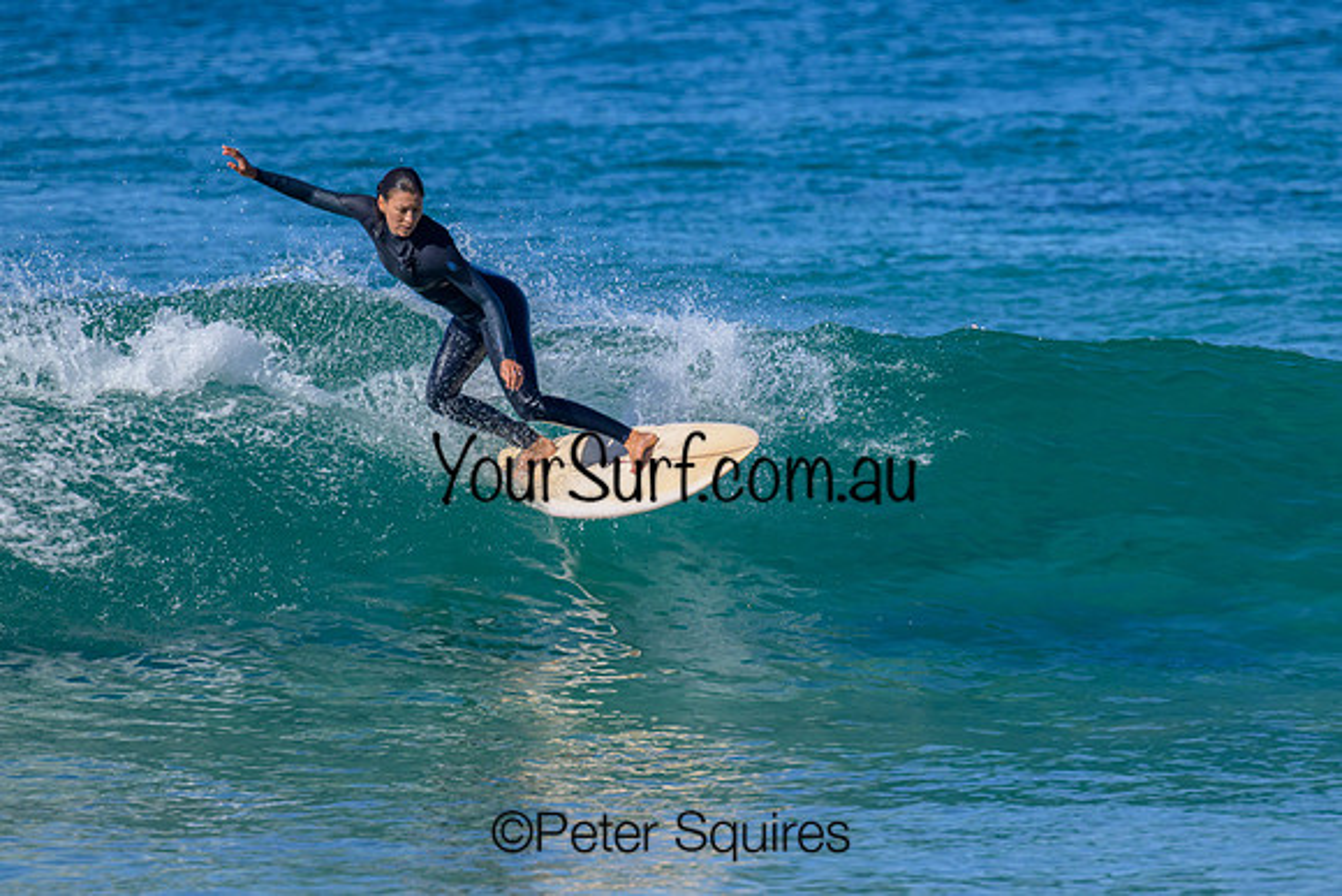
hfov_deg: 2.7
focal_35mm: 770
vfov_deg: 1.8
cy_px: 425
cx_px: 809
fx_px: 28715
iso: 640
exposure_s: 1/2000
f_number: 8
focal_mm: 560
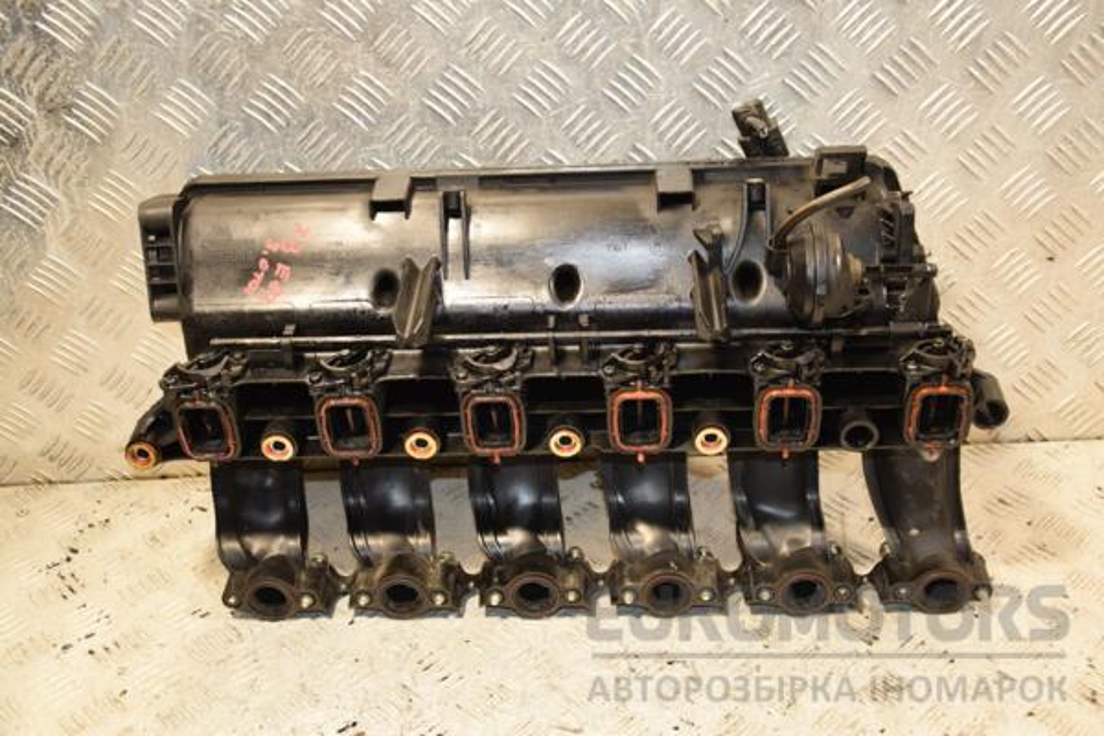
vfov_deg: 29.9
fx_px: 1380
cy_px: 368
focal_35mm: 45
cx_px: 552
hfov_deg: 43.6
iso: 800
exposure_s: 1/100
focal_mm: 30
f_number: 5
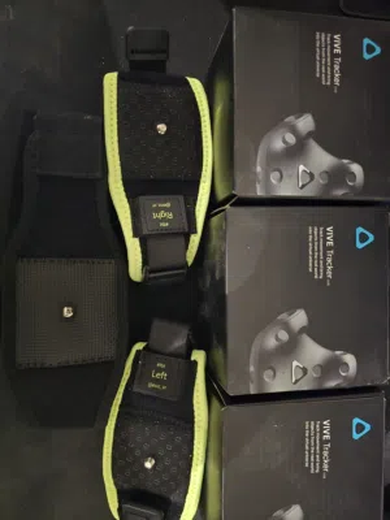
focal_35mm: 23
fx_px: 346
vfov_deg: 73.9
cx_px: 195
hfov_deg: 58.9
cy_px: 260
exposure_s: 1/15
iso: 2500
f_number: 1.7
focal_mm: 6.3
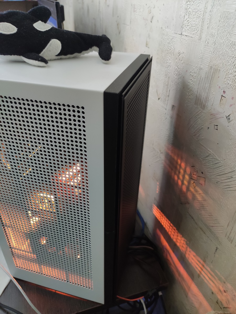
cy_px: 157
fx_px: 236
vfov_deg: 67.3
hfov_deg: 53.1
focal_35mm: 26
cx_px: 118
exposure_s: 1/20
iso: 1625
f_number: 1.75
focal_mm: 4.77
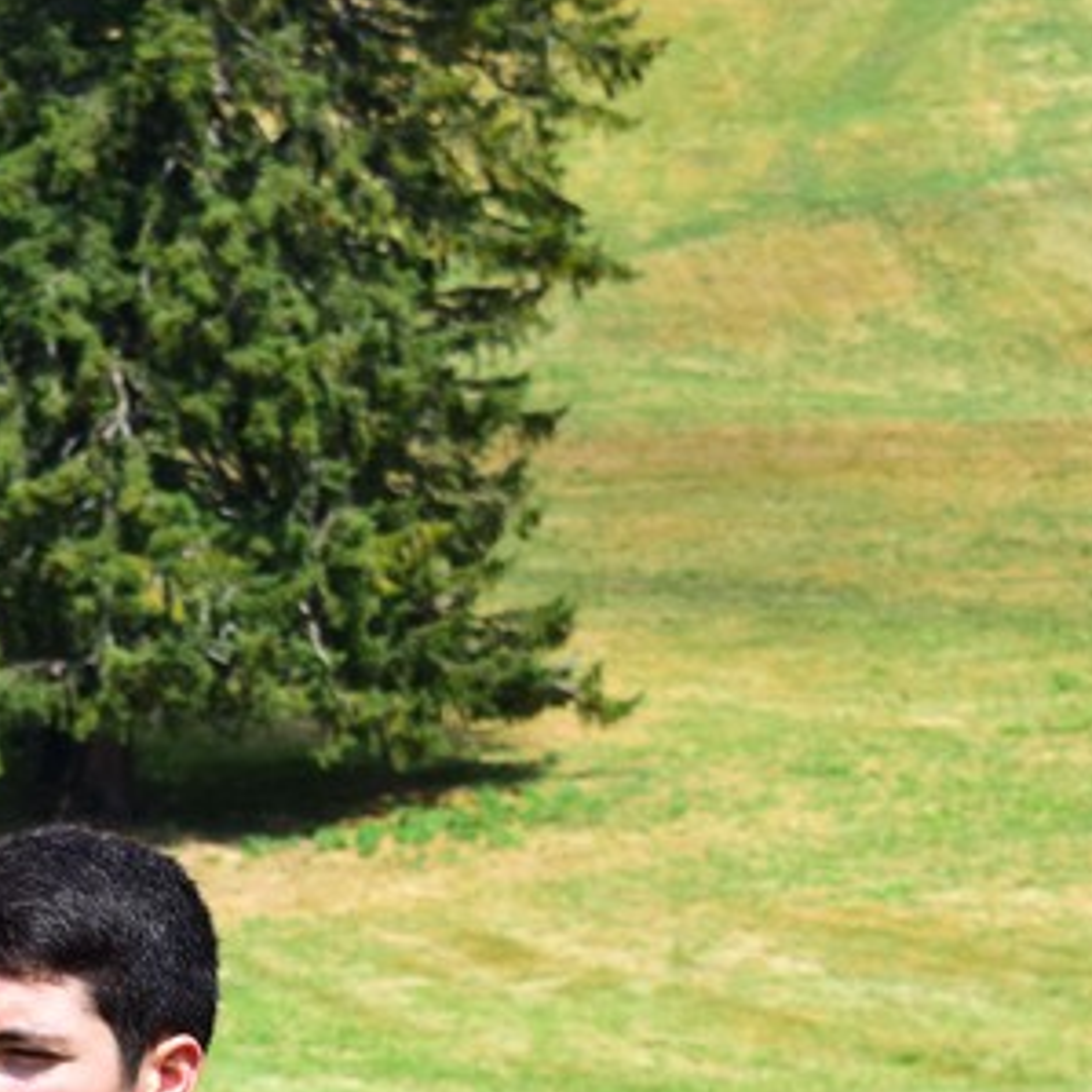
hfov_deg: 7.3
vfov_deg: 7.2
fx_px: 8582
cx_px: 7
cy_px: 1240
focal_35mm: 240
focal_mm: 55
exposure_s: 1/1250
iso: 800
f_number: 10
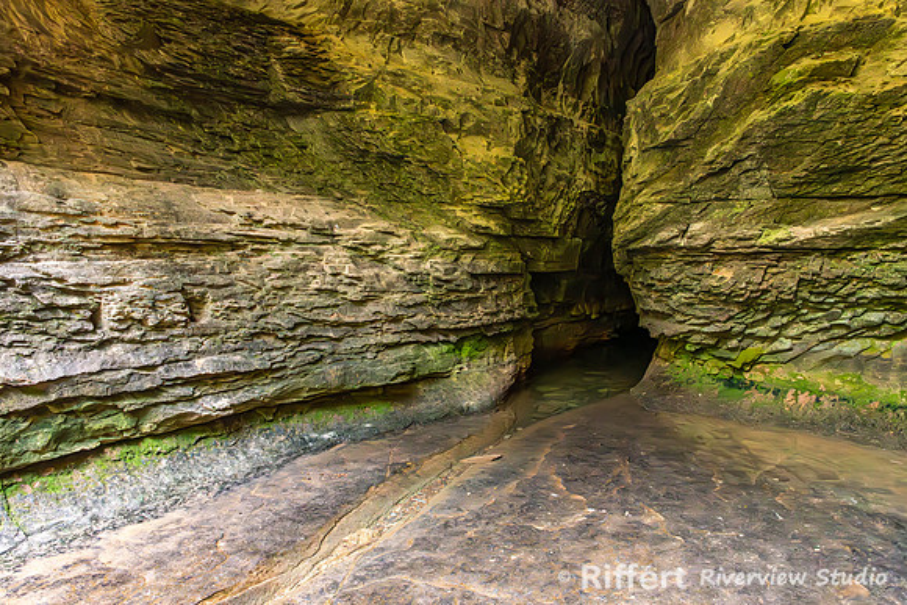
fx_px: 706
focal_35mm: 28
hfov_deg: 65.5
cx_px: 454
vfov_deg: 46.4
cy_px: 302
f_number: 8
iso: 6400
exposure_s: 1/200
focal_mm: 28
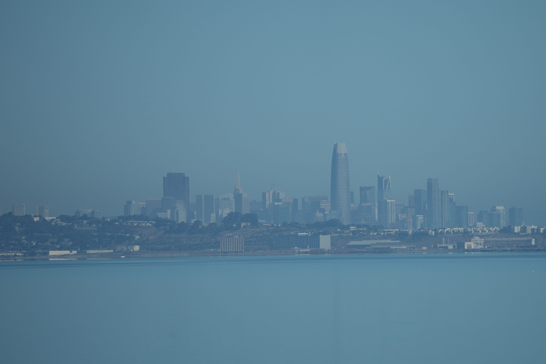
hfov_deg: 4.0
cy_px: 200
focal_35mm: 520
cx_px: 324
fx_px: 7886
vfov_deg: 2.6
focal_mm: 400
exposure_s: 1/2500
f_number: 6.3
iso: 320
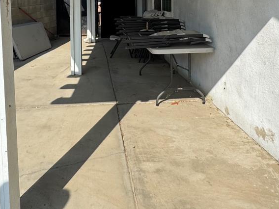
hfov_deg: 49.9
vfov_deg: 35.6
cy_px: 8
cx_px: 118
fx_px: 298
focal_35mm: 37
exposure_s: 1/1748
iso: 50
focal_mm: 2.22
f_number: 2.2
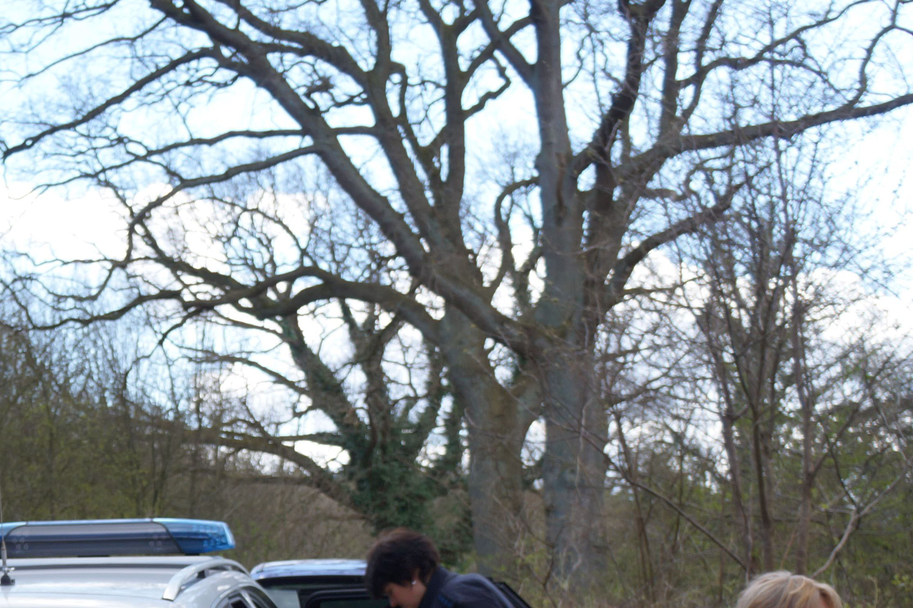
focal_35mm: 66
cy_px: 654
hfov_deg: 28.7
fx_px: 1673
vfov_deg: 19.8
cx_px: 10
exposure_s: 1/200
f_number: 4
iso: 100
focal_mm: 18
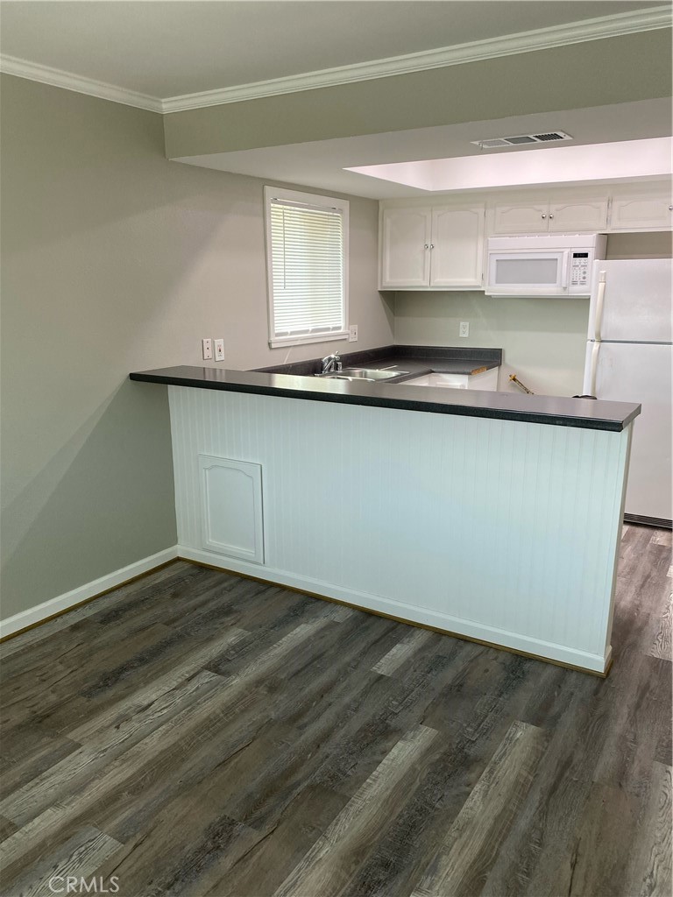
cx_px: 336
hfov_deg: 53.1
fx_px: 674
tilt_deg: -11.2
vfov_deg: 67.3
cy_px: 448
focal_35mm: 26
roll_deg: +0.5
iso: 80
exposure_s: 1/120
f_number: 1.8
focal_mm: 4.25
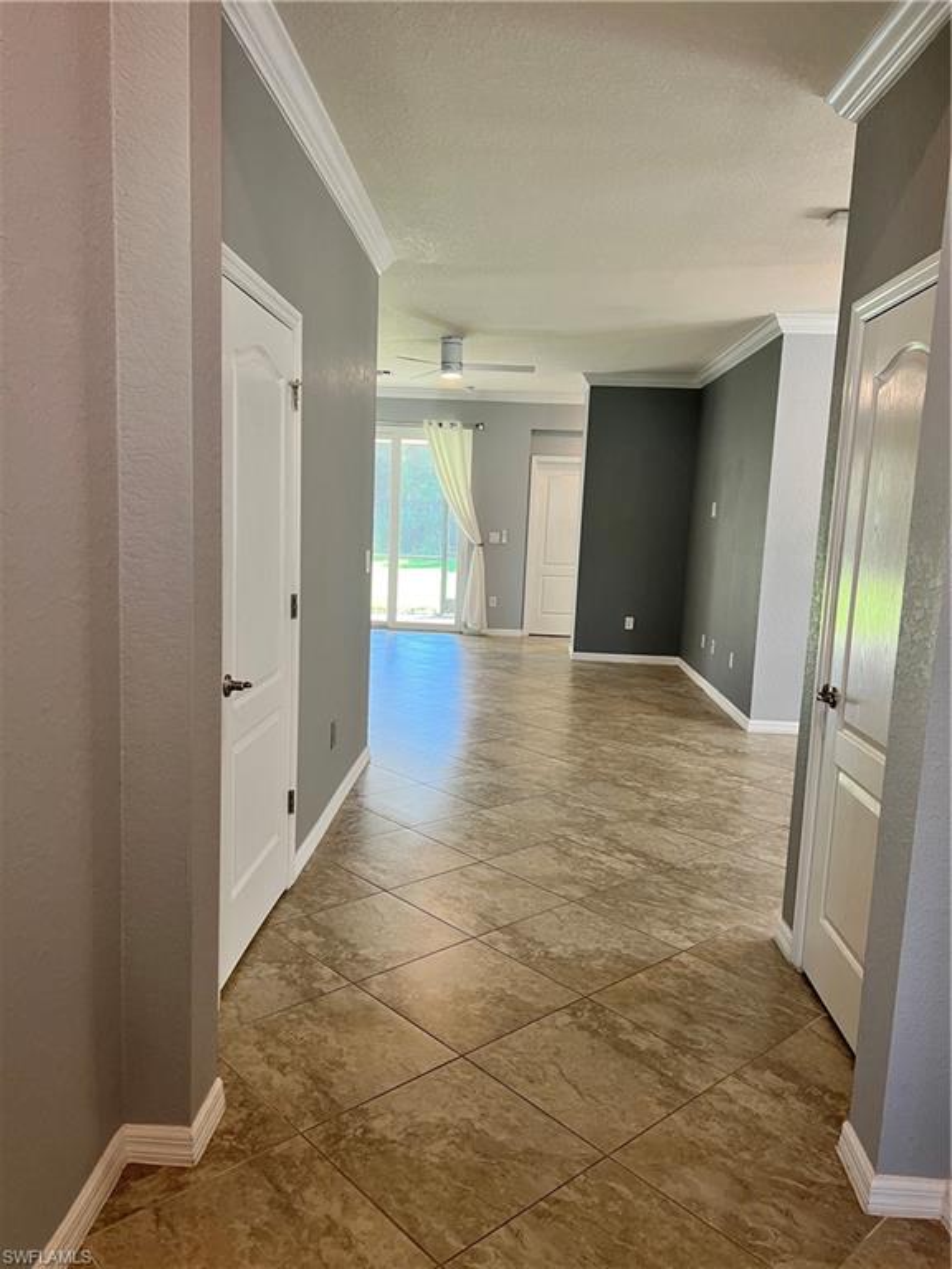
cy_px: 634
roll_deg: -2.4
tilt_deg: -8.6
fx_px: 953
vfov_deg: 67.3
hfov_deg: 53.1
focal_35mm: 26
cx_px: 476
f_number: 1.5
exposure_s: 1/60
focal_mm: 5.7
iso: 80
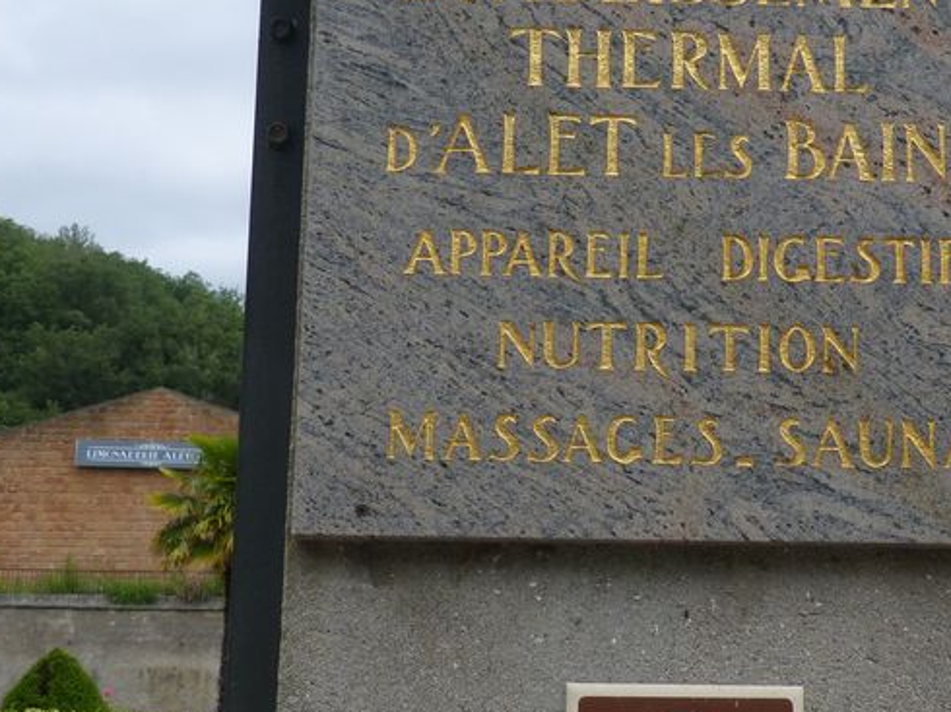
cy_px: 260
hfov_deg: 28.0
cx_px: 627
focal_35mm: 69
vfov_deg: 21.2
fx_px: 1895
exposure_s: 1/500
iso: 100
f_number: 4
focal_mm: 5.9
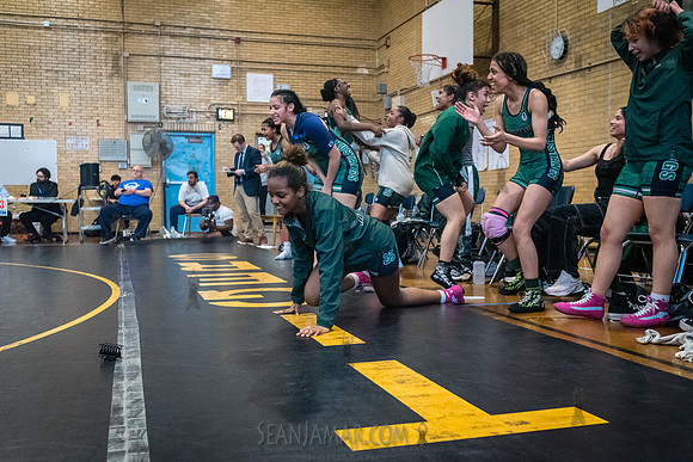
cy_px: 231
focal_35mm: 37
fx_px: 704
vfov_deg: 36.3
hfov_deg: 52.4
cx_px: 346
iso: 5000
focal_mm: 35
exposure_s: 1/320
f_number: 4
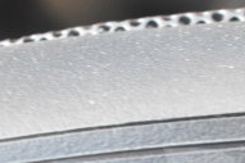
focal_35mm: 101
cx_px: 277
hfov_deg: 19.4
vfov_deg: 12.8
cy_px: 250
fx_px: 684
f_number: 3.8
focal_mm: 21
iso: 3200
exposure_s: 1/30
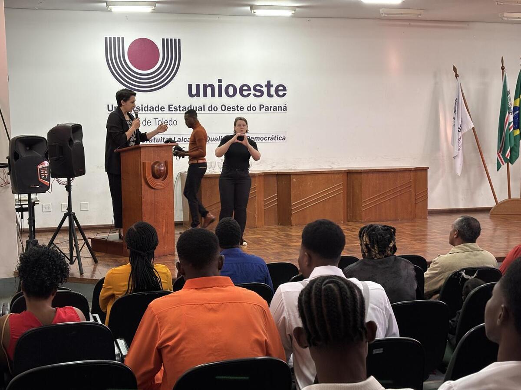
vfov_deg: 28.0
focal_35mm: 52
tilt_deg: -6.4
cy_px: 195
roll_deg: +0.4
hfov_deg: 36.8
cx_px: 260
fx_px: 783
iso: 125
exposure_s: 1/60
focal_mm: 5.96
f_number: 1.6
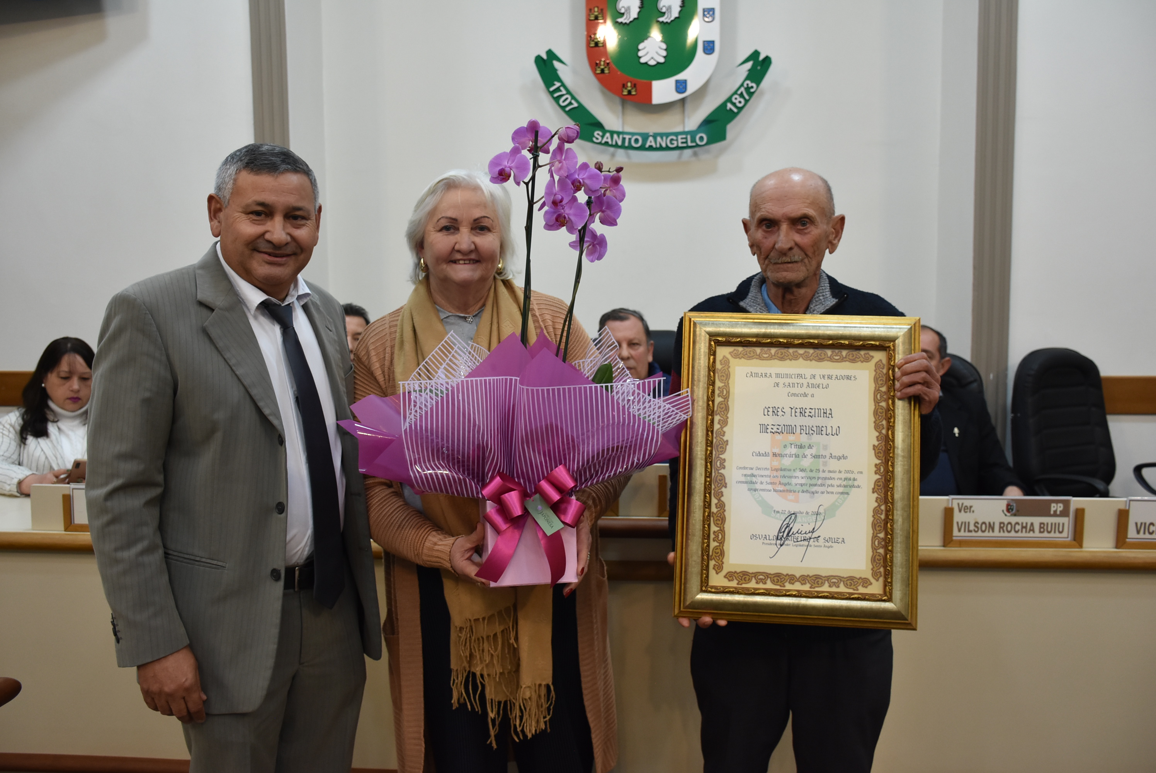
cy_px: 386
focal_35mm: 30
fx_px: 964
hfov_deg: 61.9
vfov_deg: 43.7
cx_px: 578
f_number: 4.5
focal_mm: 20
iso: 800
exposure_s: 1/80
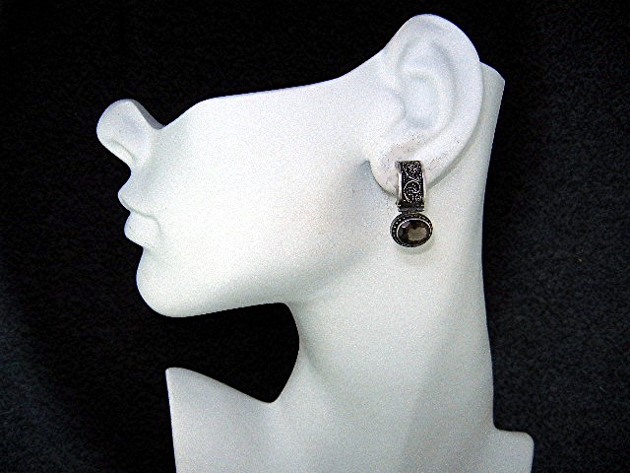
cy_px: 236
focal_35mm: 30
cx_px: 315
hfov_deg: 60.0
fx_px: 546
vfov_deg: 46.8
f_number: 7
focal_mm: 5.4
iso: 277
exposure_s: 1/30
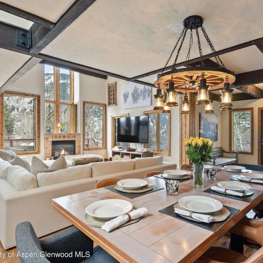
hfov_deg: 69.2
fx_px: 189
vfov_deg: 69.6
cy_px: 133
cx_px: 152
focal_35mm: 22
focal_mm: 17
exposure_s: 1/3
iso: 320
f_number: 7.1
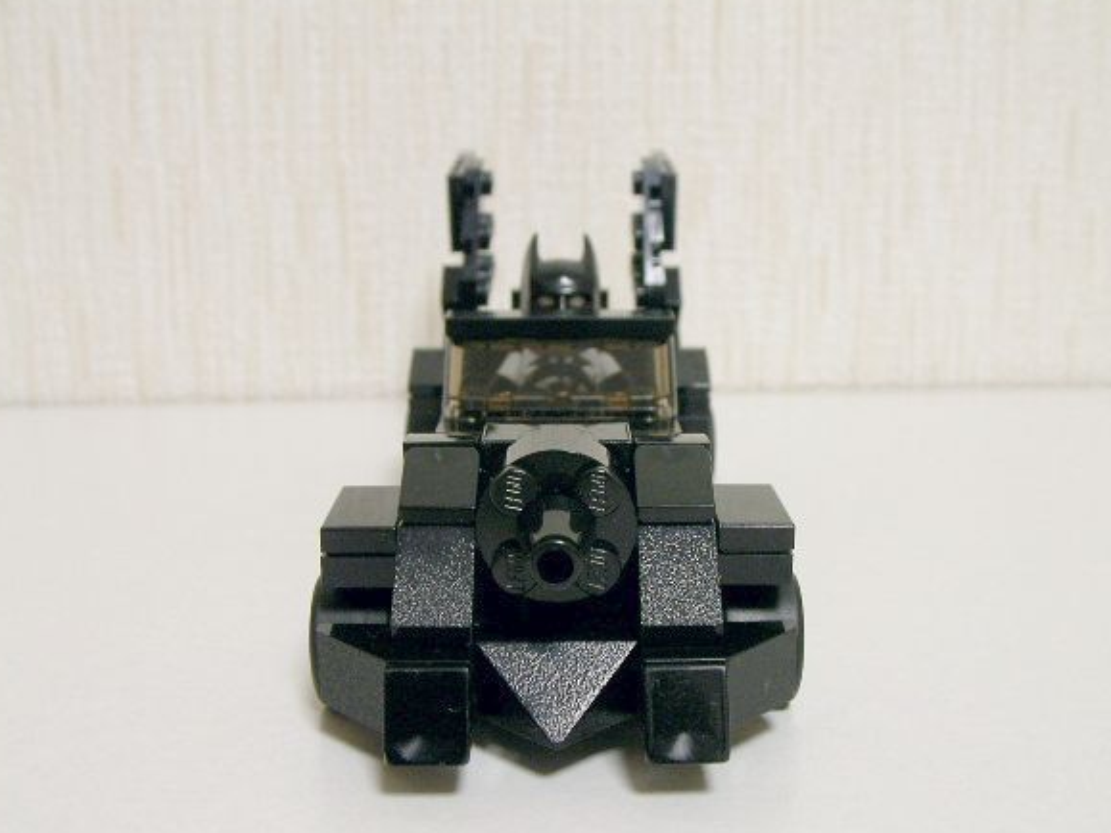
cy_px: 407
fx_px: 1348
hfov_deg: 44.8
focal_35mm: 42
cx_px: 591
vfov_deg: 34.3
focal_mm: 5.8
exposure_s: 1/11.1
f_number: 3.5
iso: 100
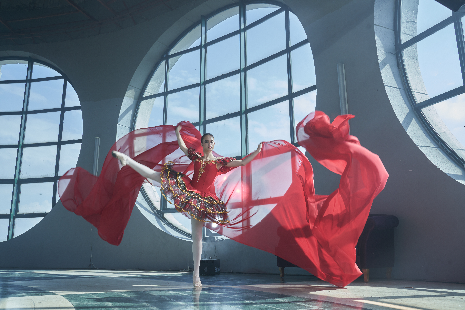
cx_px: 232
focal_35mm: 32
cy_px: 155
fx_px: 413
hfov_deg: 58.7
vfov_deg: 41.1
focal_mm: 32
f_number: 8
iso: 320
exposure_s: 1/160
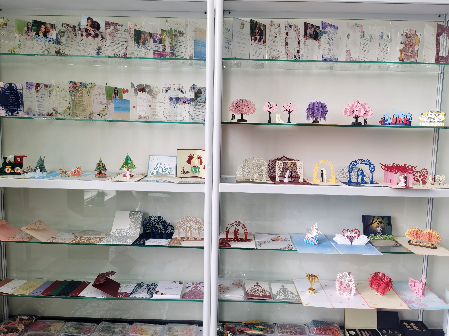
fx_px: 376
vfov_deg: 48.2
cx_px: 224
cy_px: 168
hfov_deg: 61.7
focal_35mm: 29
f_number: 1.6
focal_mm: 5.56
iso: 50
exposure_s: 1/100
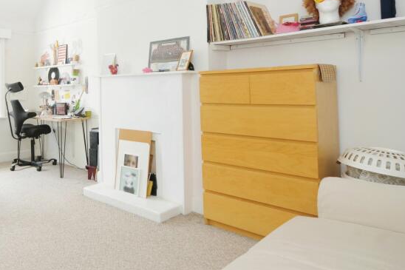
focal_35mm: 28
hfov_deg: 61.3
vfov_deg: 45.1
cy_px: 74
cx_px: 94
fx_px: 315
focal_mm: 10
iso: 500
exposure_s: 1/80
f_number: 6.3
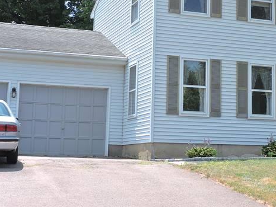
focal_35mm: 77
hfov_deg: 25.1
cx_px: 198
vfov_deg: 19.1
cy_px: 65
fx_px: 614
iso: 100
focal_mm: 6.2
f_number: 3.3
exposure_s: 1/400
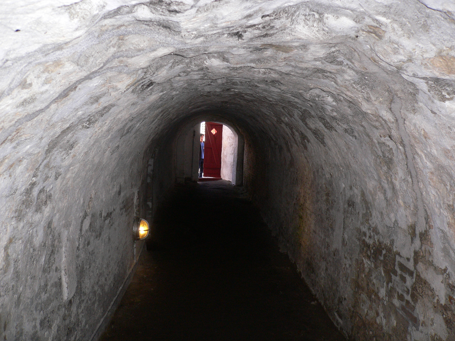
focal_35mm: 35
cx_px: 228
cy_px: 170
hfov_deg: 52.6
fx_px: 460
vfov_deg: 40.7
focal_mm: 5.8
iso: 150
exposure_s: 1/60
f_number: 2.8
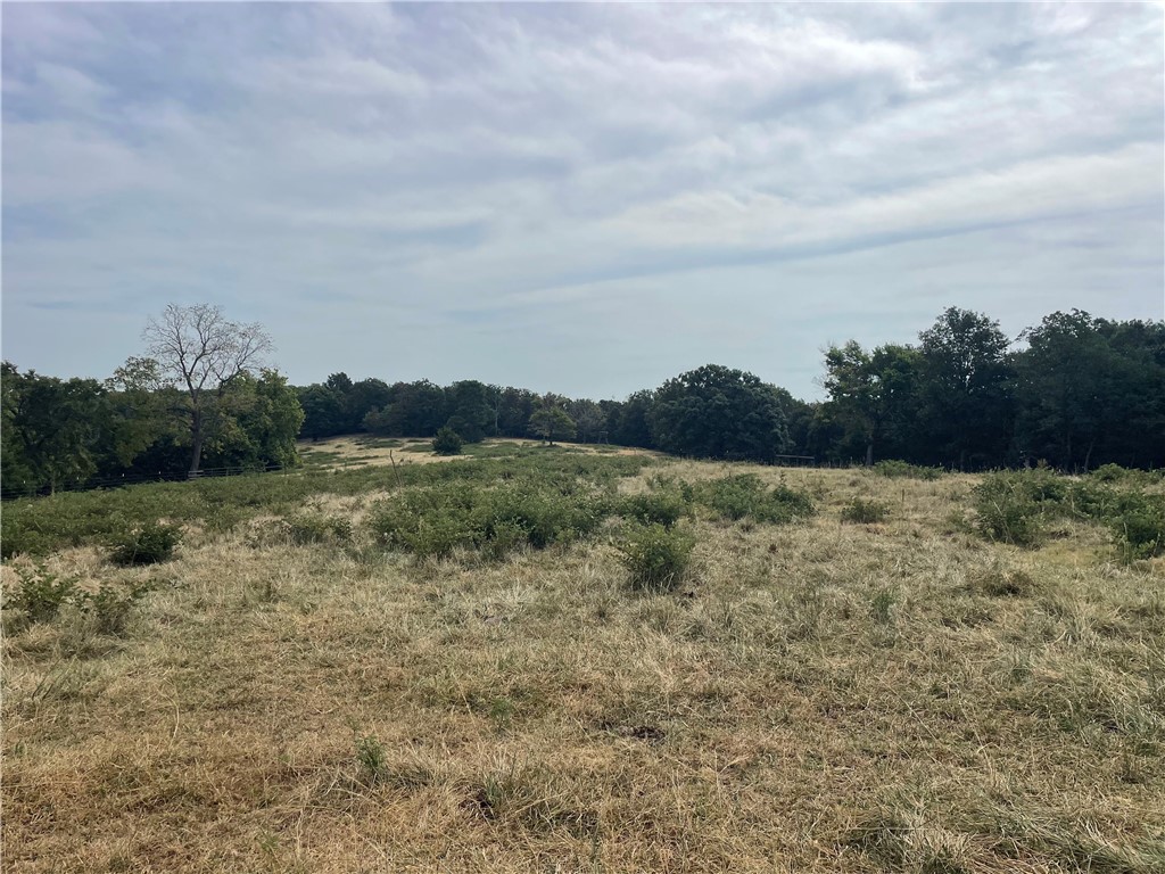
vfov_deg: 53.1
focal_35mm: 26
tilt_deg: -0.7
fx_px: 875
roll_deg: -2.6
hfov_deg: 67.3
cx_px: 582
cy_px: 437
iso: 32
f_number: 1.6
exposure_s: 1/6494
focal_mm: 4.2
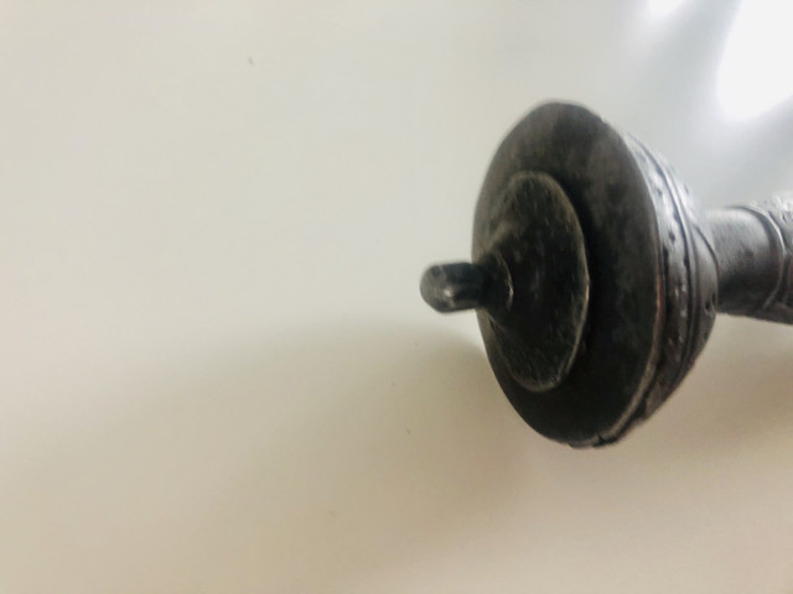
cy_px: 297
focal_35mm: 28
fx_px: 641
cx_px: 396
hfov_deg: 63.4
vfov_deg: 49.7
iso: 32
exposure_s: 1/30
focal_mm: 3.99
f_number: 1.8
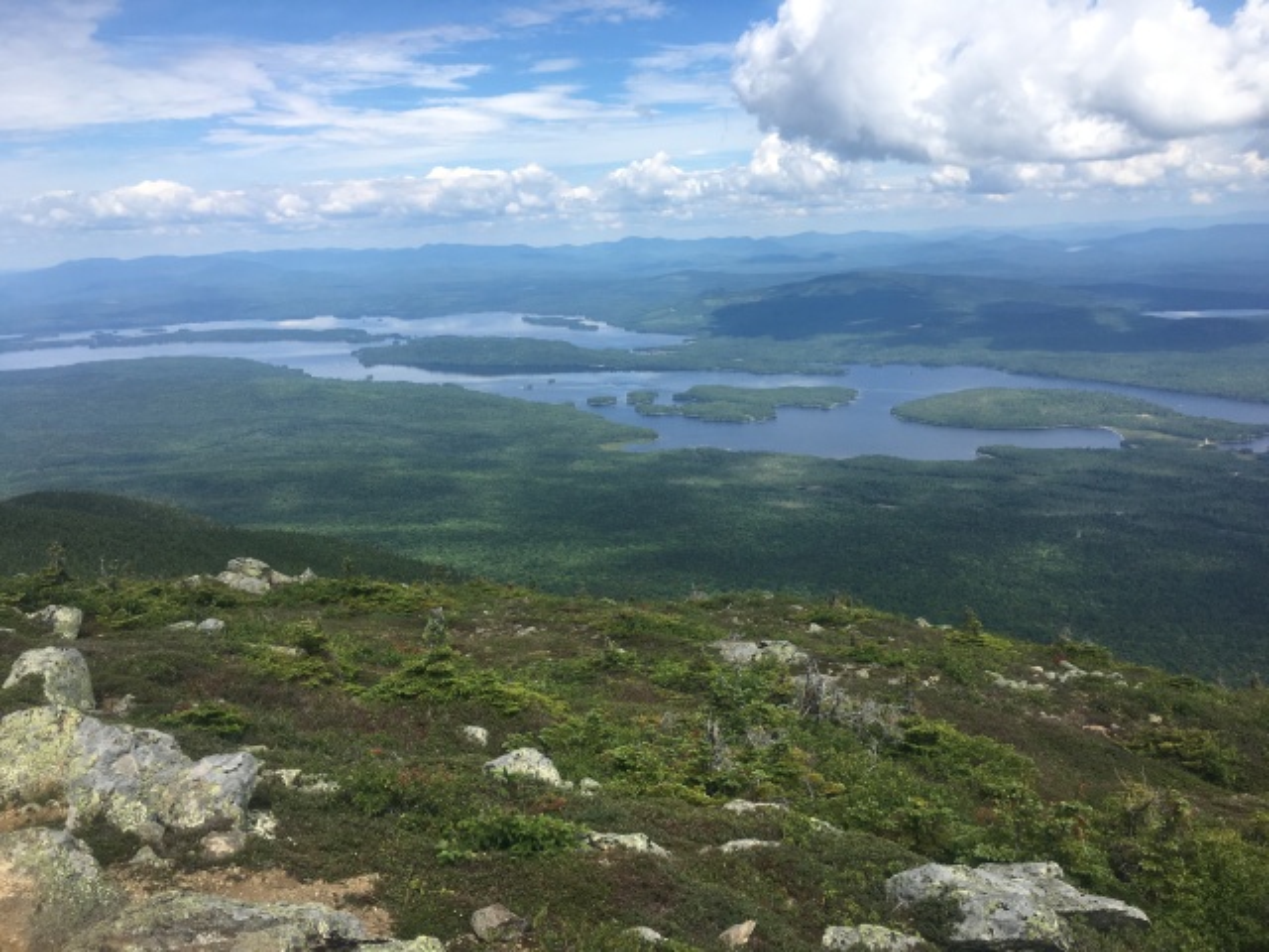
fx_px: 1063
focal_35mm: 29
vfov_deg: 48.2
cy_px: 476
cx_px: 634
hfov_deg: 61.7
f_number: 2.2
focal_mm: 4.15
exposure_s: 1/1709
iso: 25
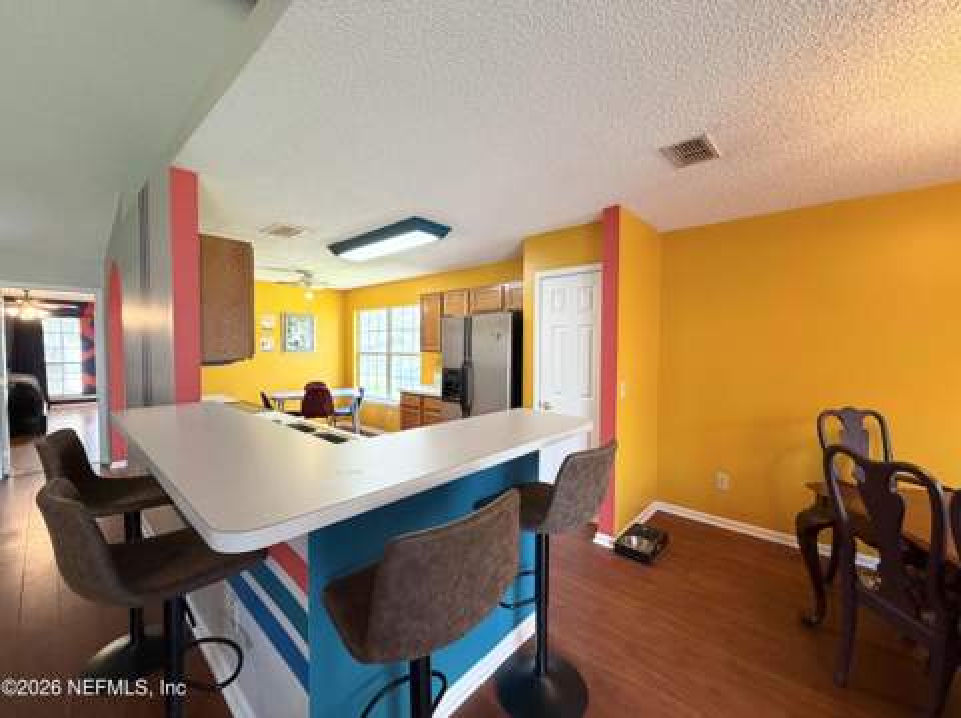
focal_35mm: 14
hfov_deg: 102.1
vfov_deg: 85.6
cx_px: 480
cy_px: 359
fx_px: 388
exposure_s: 1/60
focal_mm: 2.22
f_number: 2.2
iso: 320
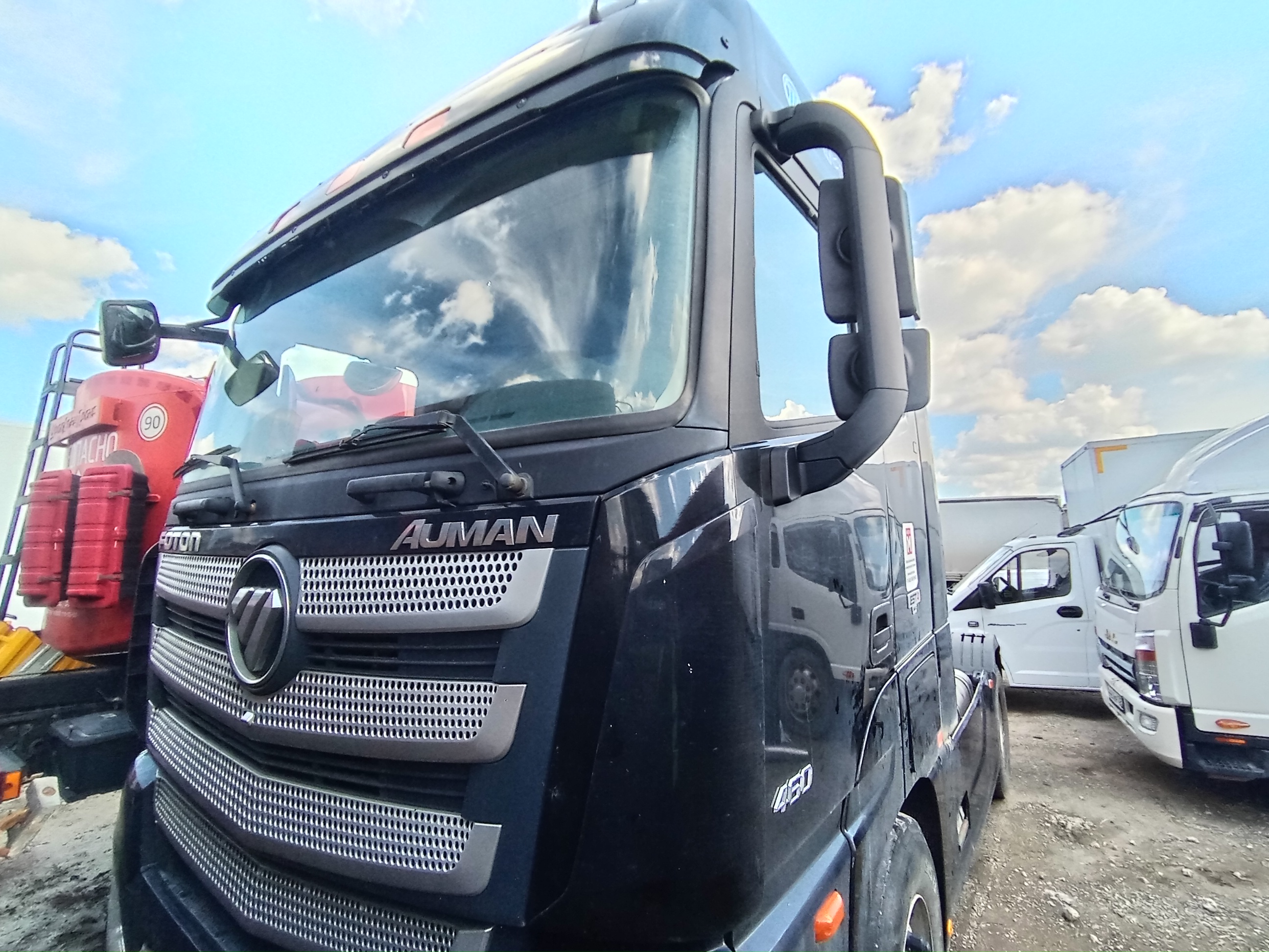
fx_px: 623
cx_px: 634
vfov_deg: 74.7
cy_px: 476
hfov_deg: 91.0
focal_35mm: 17
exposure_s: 1/156
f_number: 2.2
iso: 100
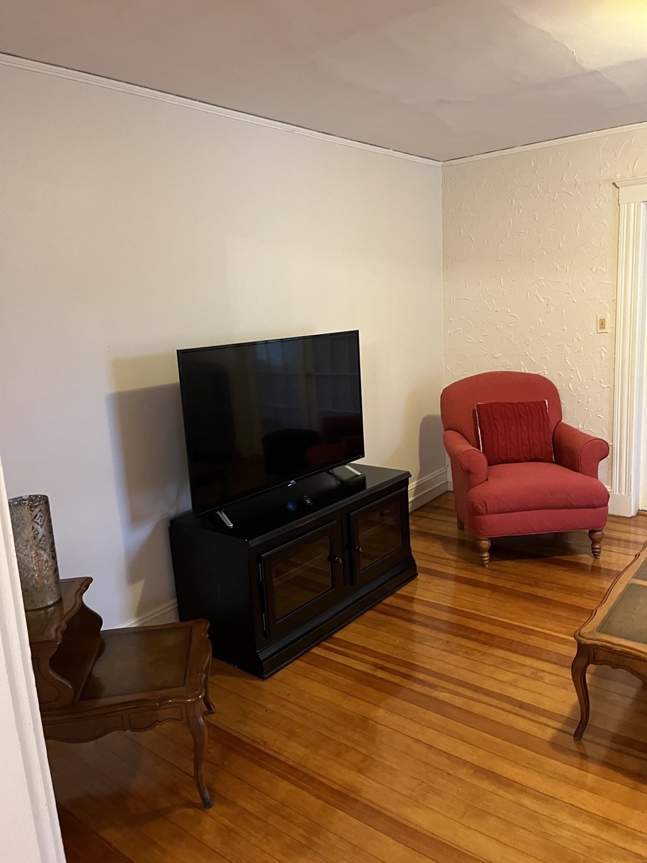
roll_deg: +3.8
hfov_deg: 53.1
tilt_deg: -7.1
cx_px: 324
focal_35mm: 26
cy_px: 432
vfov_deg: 67.3
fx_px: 648
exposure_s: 1/40
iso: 500
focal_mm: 5.1
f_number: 1.6
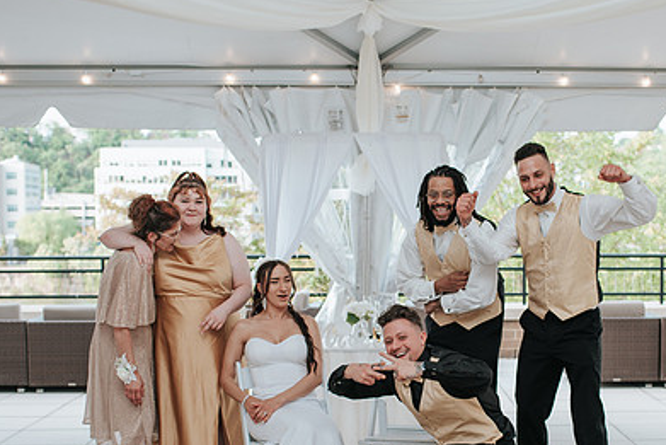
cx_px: 433
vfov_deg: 20.8
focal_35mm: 65
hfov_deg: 30.8
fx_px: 1203
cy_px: 335
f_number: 2.8
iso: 140
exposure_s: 1/160
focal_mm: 35
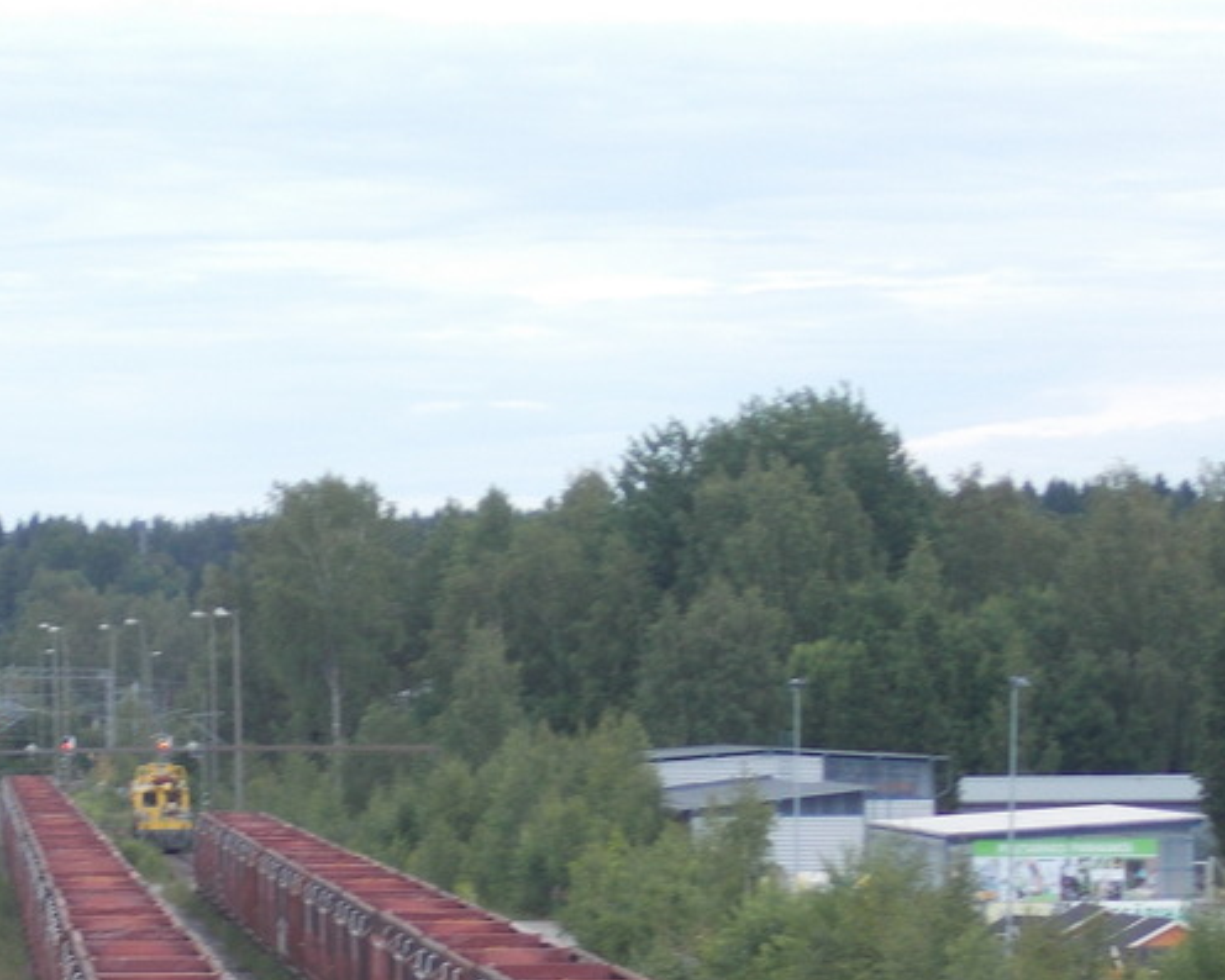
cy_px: 785
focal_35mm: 256
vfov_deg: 6.0
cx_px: 222
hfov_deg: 7.5
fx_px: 9283
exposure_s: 1/80
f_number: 6.5
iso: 80
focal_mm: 23
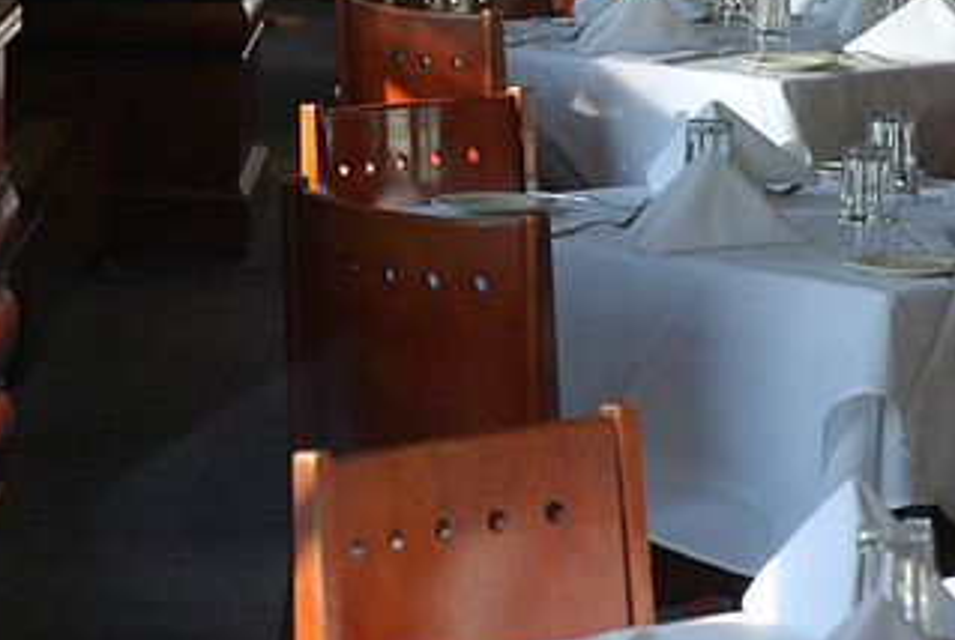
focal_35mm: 218
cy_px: 154
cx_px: 724
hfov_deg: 9.4
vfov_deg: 6.3
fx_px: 5794
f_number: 5.6
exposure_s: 1/125
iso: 250
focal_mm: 80
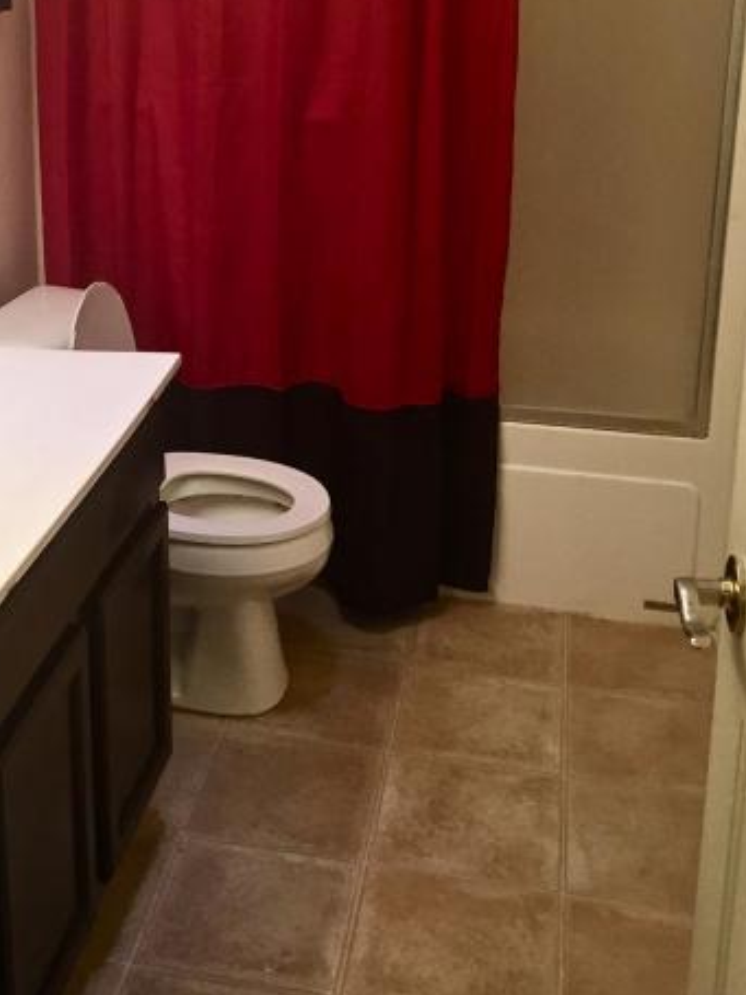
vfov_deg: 38.3
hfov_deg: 29.1
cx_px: 173
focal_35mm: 49
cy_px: 300
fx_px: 1409
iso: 100
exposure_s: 1/30
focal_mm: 4.15
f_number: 2.2
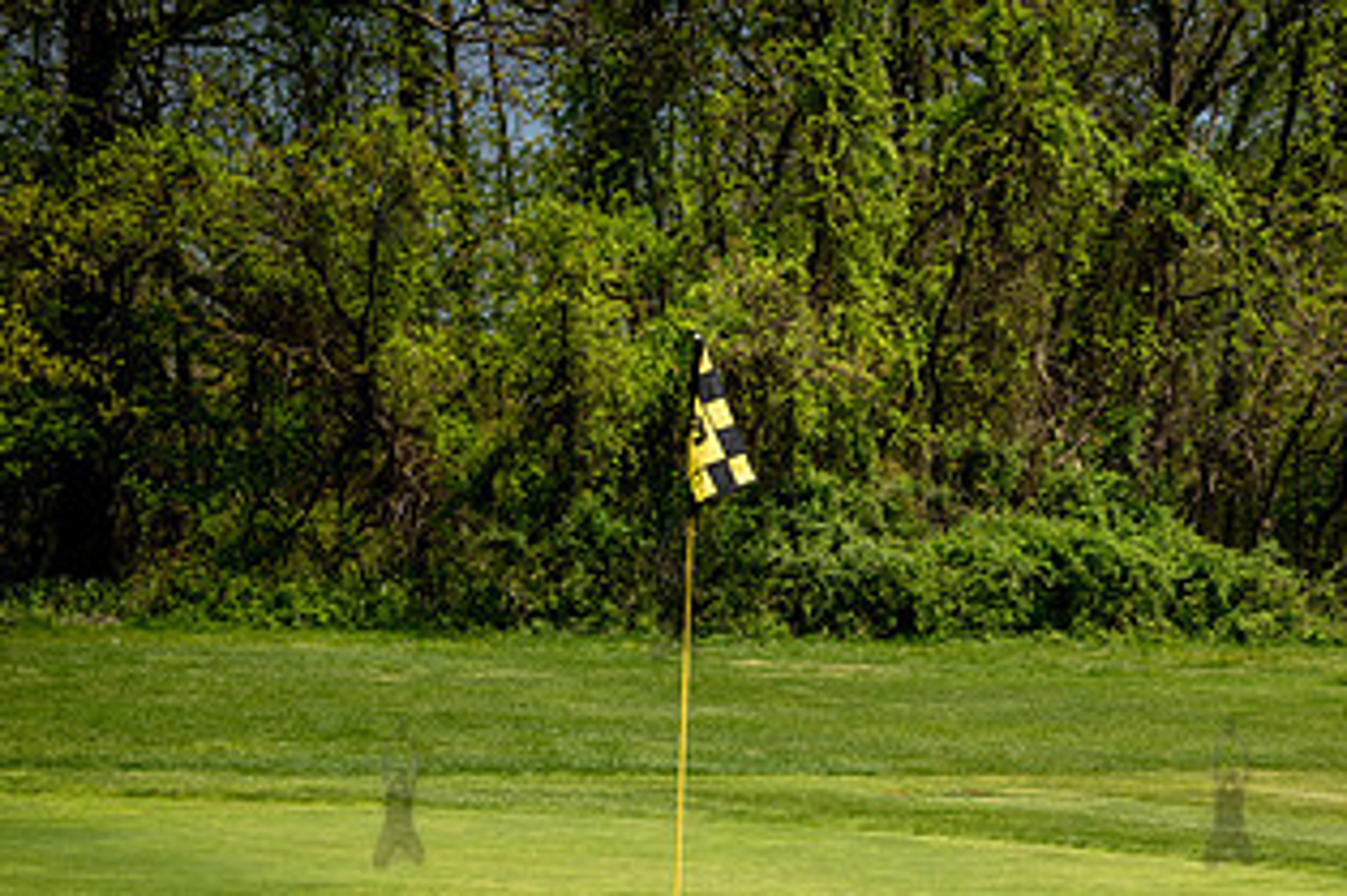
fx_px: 3104
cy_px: 892
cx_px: 1428
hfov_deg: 23.2
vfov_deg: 16.1
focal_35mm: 83
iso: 200
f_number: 7.1
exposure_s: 1/640
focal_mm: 35
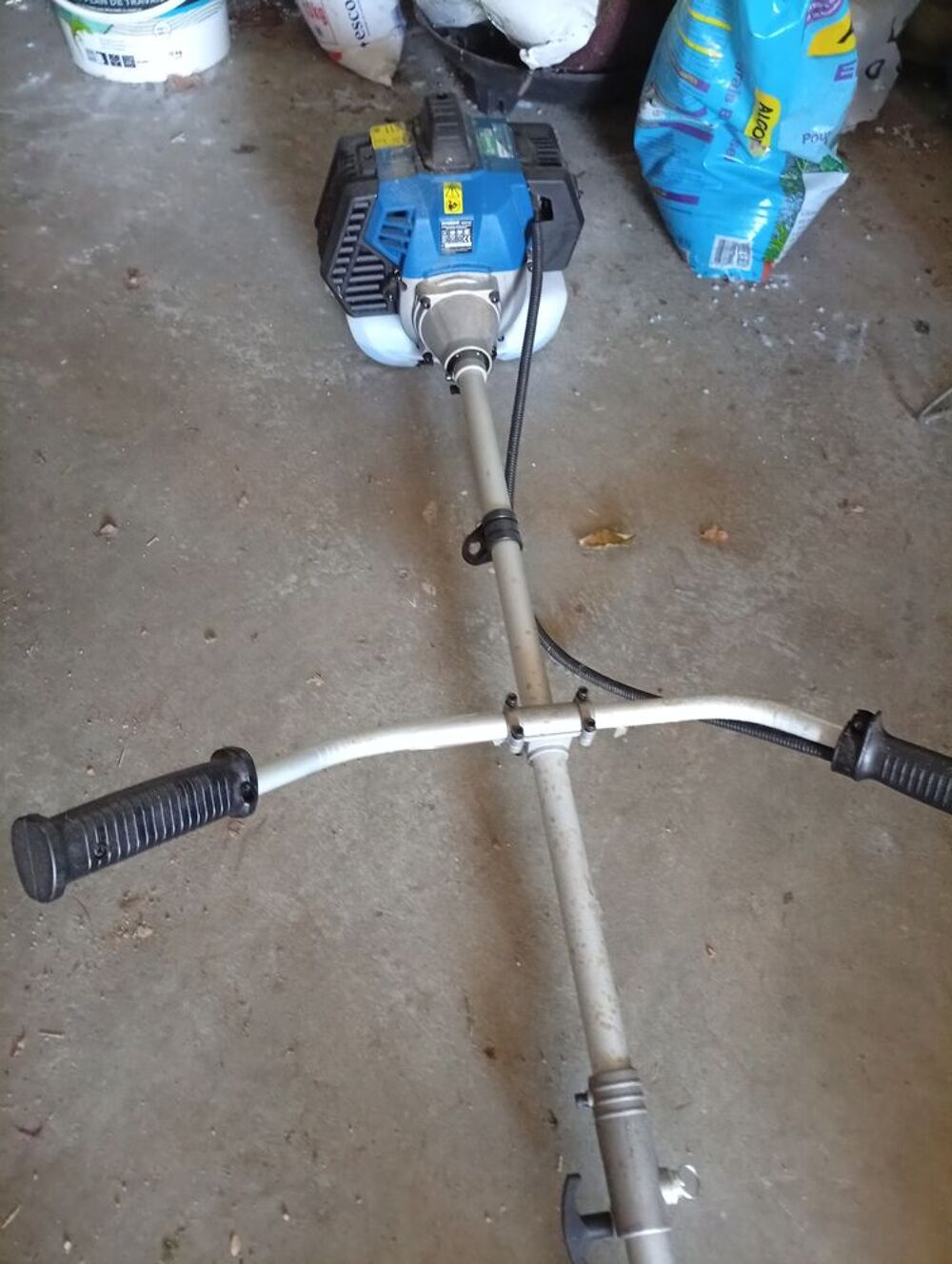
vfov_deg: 65.2
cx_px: 476
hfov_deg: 51.5
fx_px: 988
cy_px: 632
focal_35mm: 27
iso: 727
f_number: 1.8
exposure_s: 1/33.3
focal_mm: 3.84
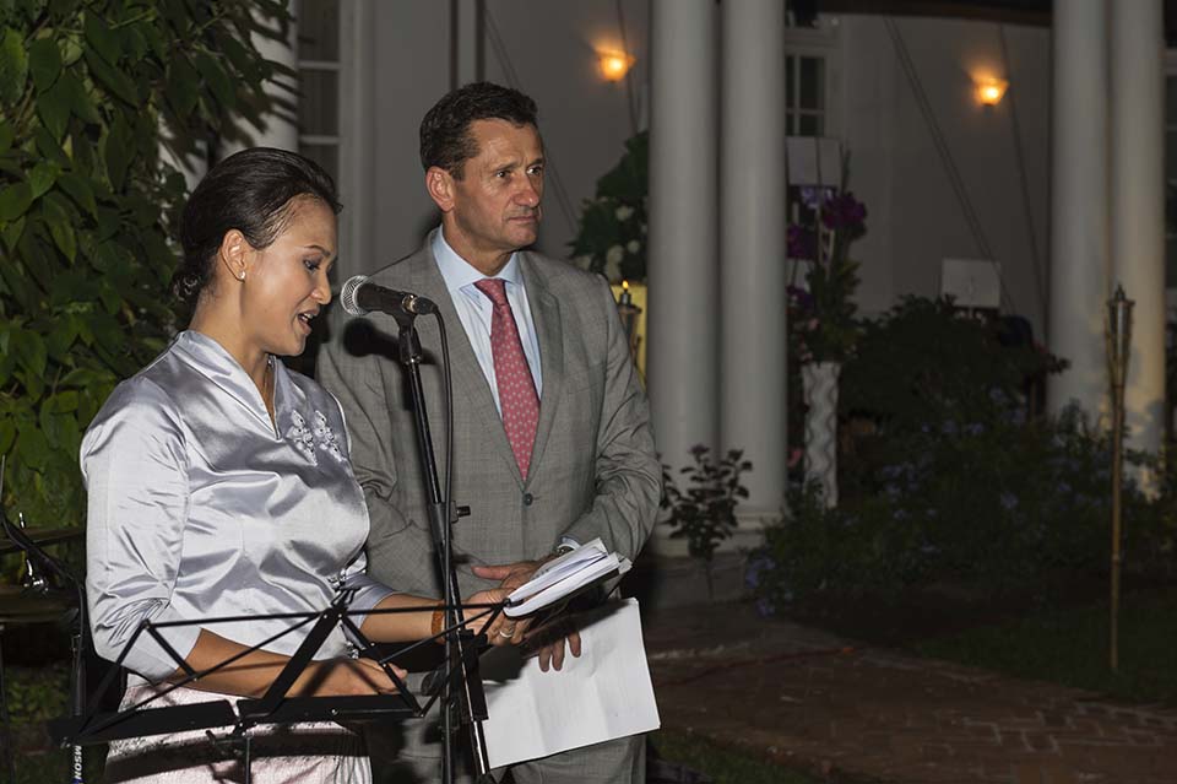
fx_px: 2287
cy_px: 392
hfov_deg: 28.9
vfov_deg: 19.4
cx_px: 588
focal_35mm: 70
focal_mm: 70
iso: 400
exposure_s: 1/60
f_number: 7.1
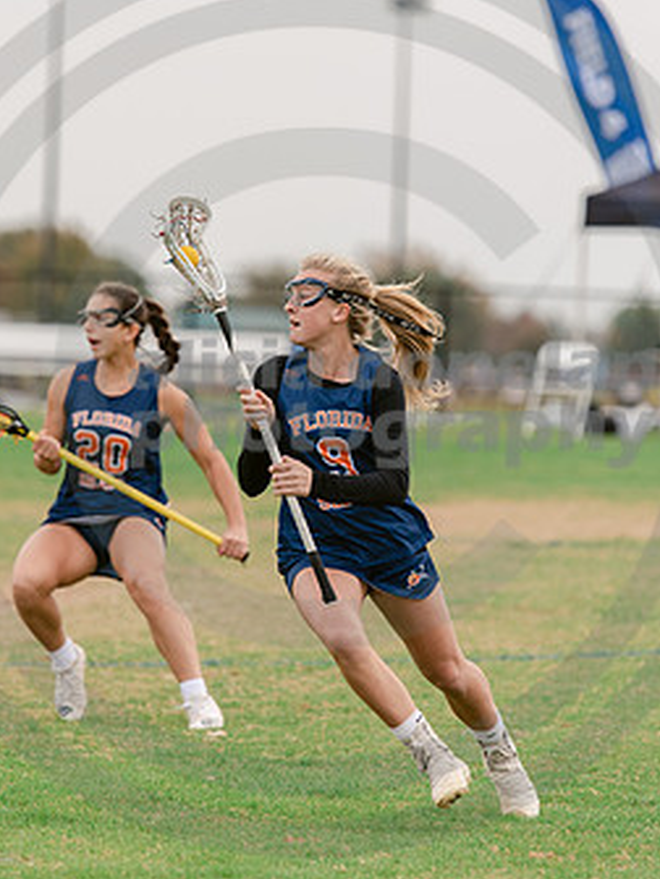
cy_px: 394
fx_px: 8440
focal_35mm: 332
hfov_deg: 4.5
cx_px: 312
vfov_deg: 6.0
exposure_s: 1/1250
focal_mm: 200
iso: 250
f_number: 3.2
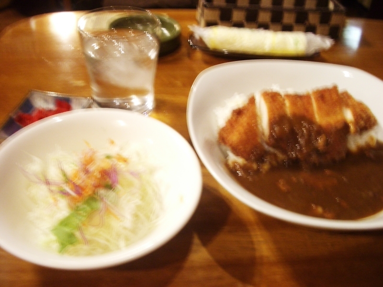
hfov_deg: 52.6
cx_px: 192
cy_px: 144
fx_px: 387
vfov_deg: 40.7
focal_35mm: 35
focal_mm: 5.8
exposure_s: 1/2
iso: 200
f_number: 2.6
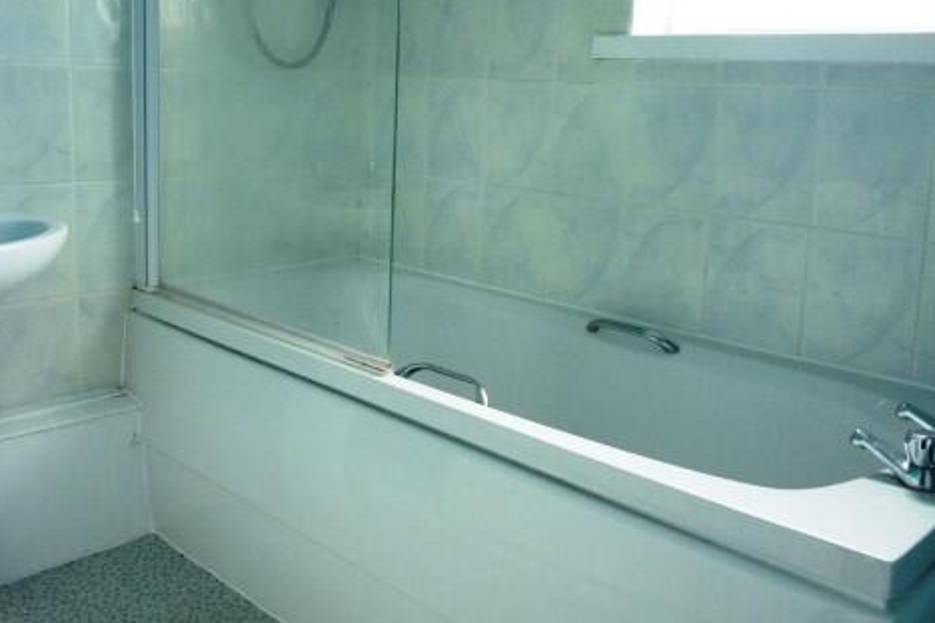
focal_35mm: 35
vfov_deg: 37.6
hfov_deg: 54.4
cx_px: 447
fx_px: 909
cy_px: 231
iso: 400
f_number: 2.8
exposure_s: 1/30
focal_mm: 4.8
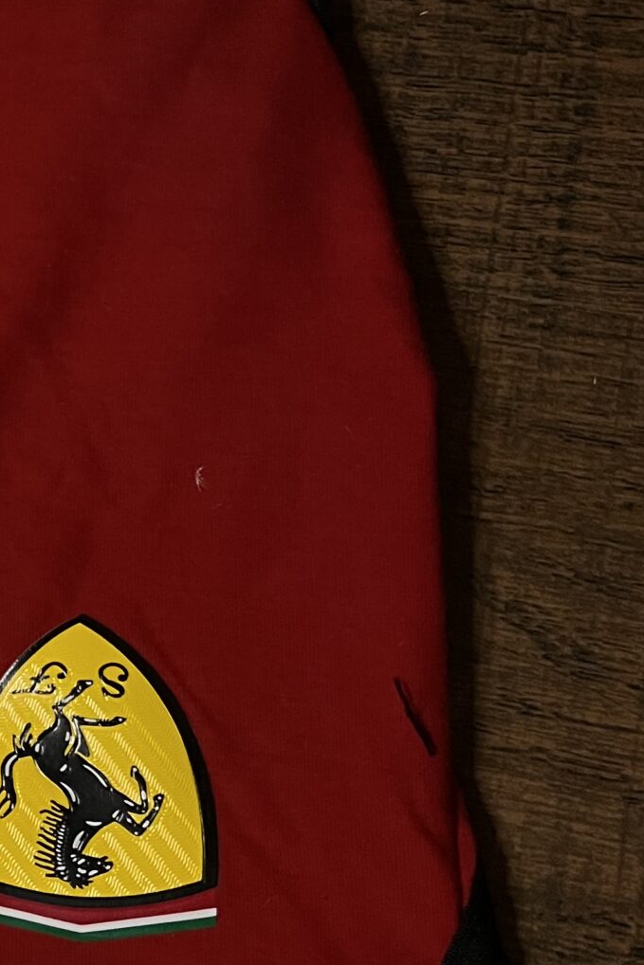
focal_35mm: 68
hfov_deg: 18.4
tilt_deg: -77.2
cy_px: 312
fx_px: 1824
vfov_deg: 29.4
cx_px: -229
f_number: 1.6
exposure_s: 1/50
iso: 500
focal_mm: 5.1
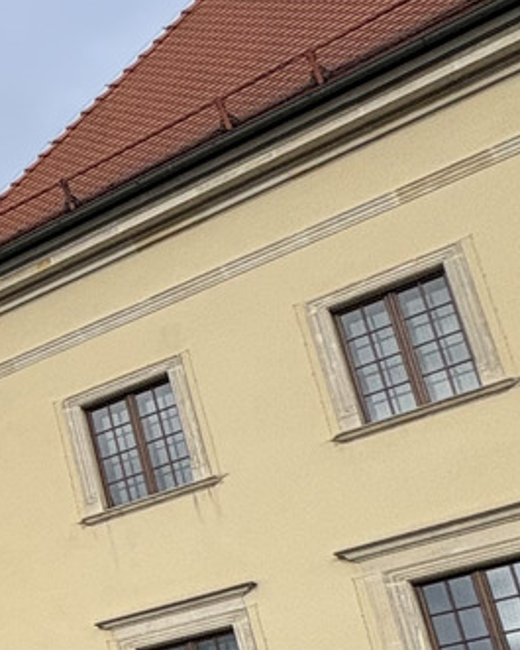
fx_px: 1269
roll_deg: +0.6
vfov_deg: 25.8
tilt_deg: +15.2
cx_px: -936
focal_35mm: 66
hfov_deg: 12.5
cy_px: 772
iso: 50
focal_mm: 2.22
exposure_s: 1/525
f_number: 2.2
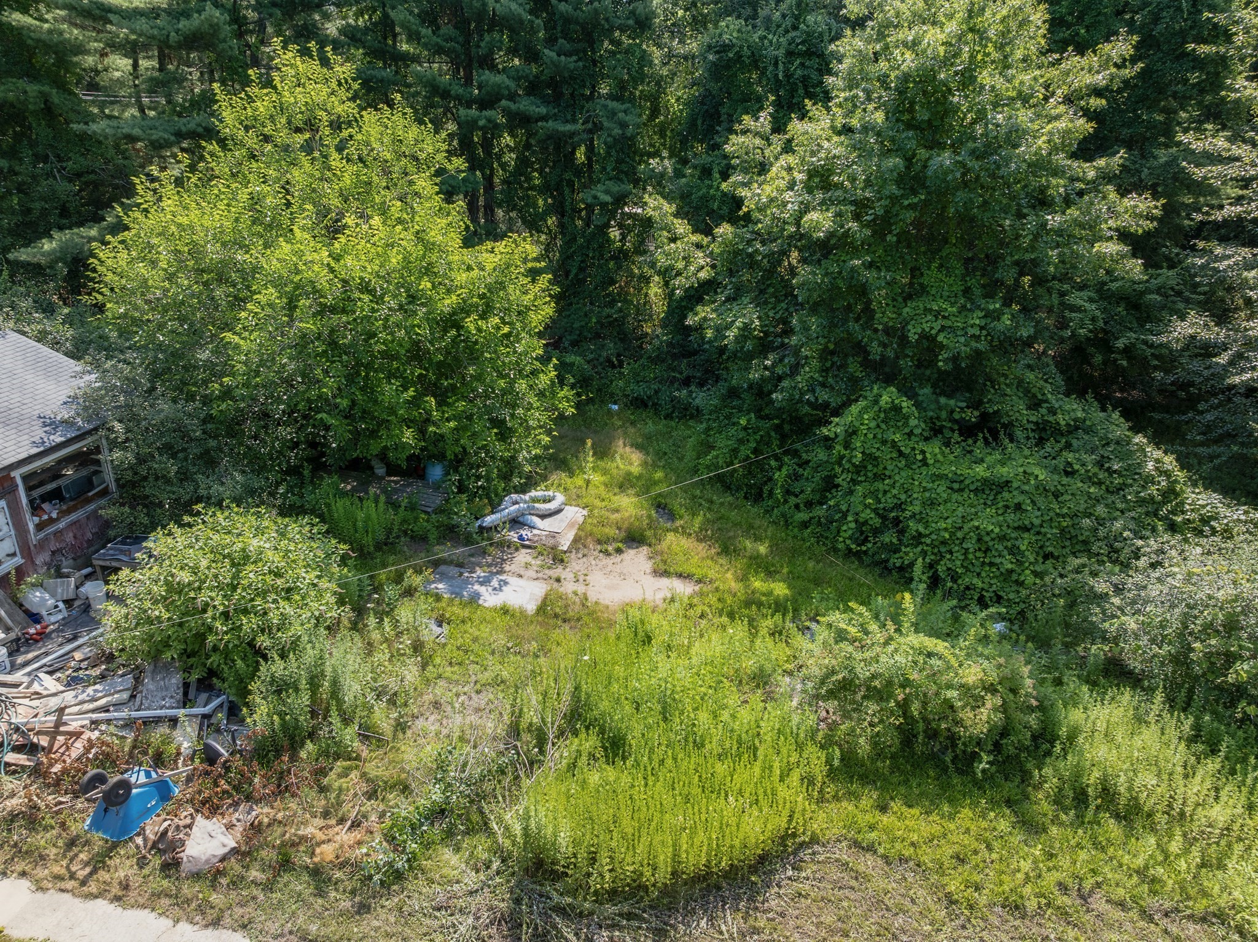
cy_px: 471
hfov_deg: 71.6
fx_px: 872
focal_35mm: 24
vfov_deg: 56.8
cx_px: 629
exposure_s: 1/120
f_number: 5.6
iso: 100
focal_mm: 12.29
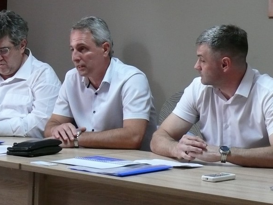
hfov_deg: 18.9
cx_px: 109
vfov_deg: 14.2
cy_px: 87
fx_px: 820
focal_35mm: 104
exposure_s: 1/40
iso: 400
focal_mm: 11.6
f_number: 3.2
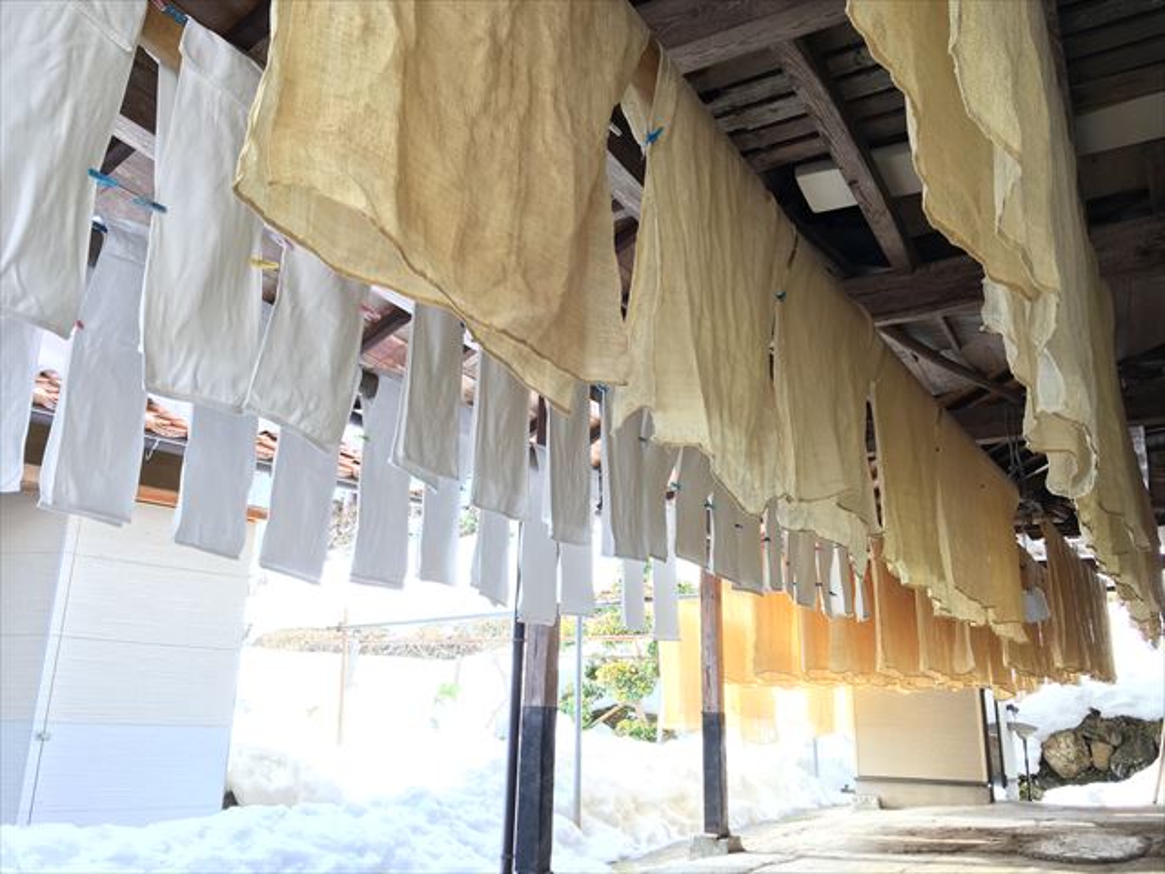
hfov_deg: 61.7
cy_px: 437
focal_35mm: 29
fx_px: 976
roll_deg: -1.3
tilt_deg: +17.5
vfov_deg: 48.2
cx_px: 582
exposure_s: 1/40
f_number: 2.2
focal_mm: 4.15
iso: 25
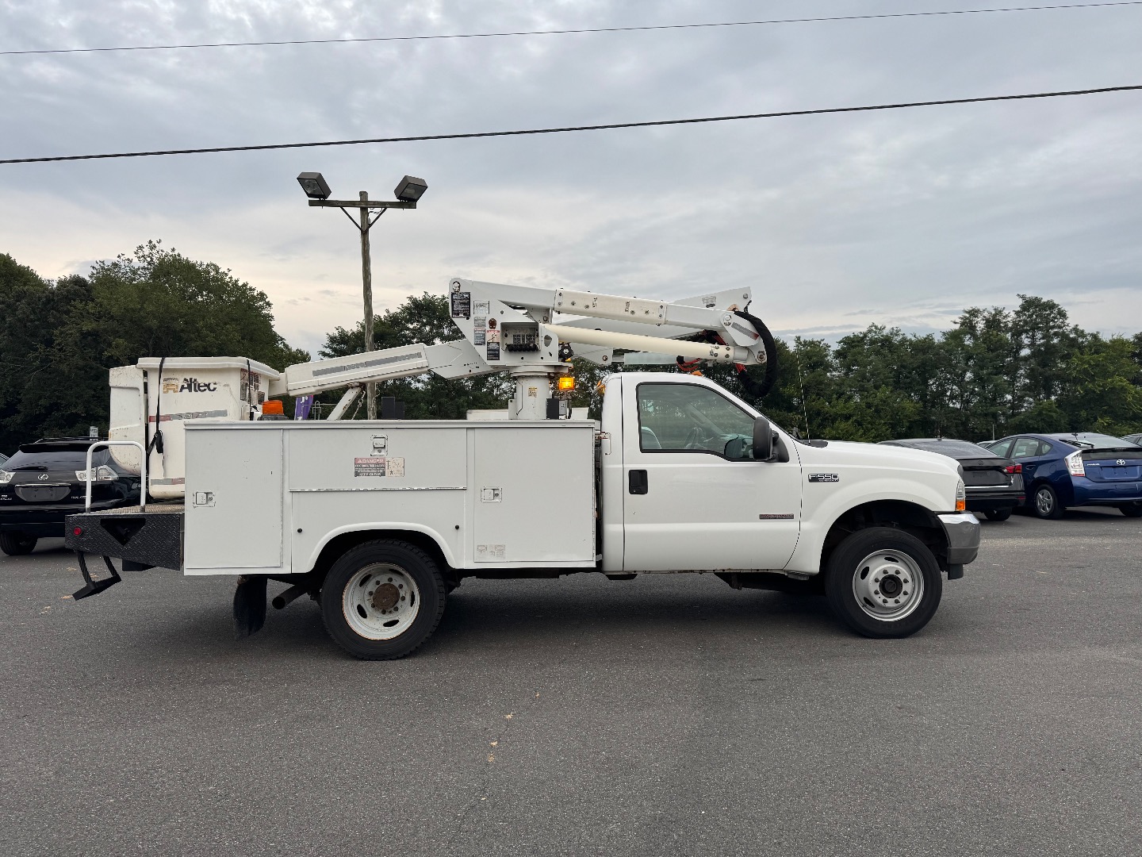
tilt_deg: -0.2
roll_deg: +0.9
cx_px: 571
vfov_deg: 56.8
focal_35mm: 24
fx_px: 792
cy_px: 428
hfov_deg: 71.6
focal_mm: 6.76
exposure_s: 1/169
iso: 64
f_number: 1.78
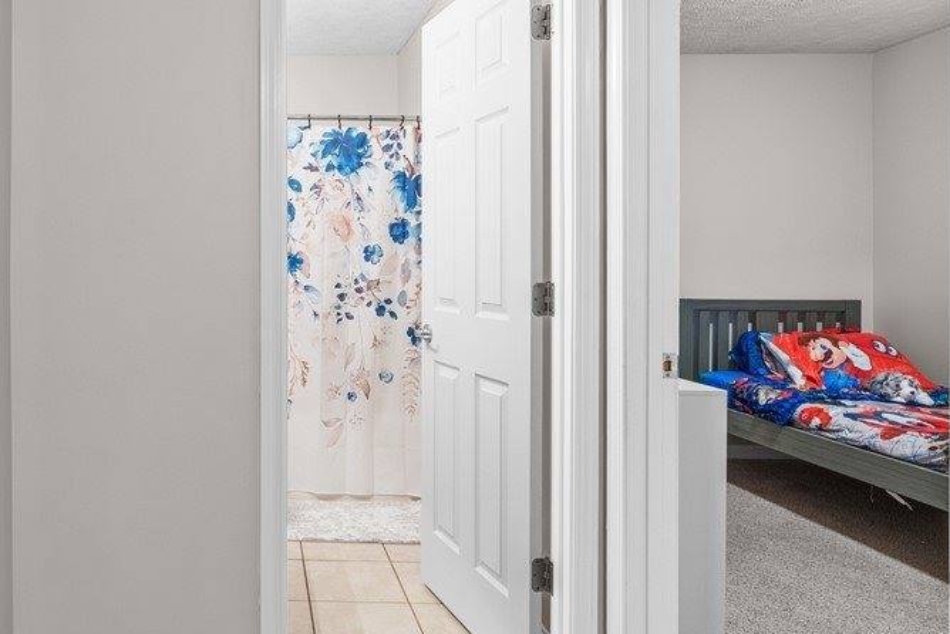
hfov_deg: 64.7
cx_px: 225
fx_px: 686
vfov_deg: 49.4
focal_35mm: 26
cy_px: 264
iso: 400
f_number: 11
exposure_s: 2.5
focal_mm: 16
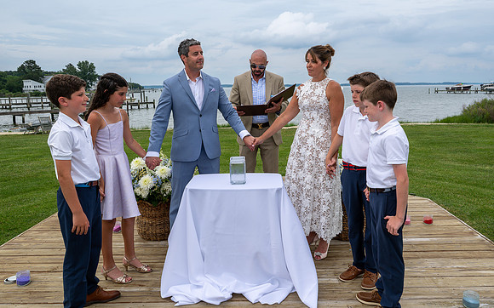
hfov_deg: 65.3
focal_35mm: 29
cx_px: 257
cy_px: 126
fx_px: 385
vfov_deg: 43.4
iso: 90
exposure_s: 1/250
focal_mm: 24.5
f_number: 9
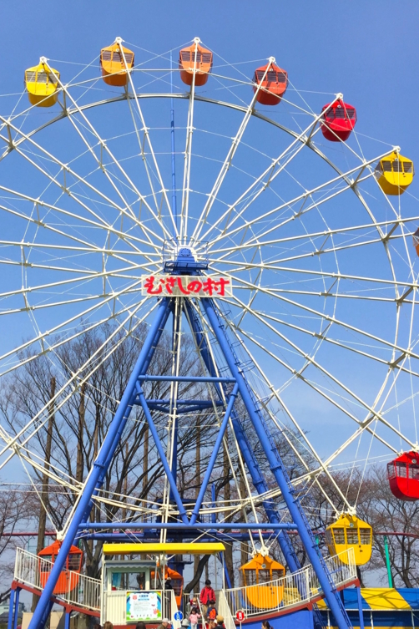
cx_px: 177
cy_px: 319
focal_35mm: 41
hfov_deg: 32.6
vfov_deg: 47.4
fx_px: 716
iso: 32
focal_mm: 4.15
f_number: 2.2
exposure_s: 1/2825
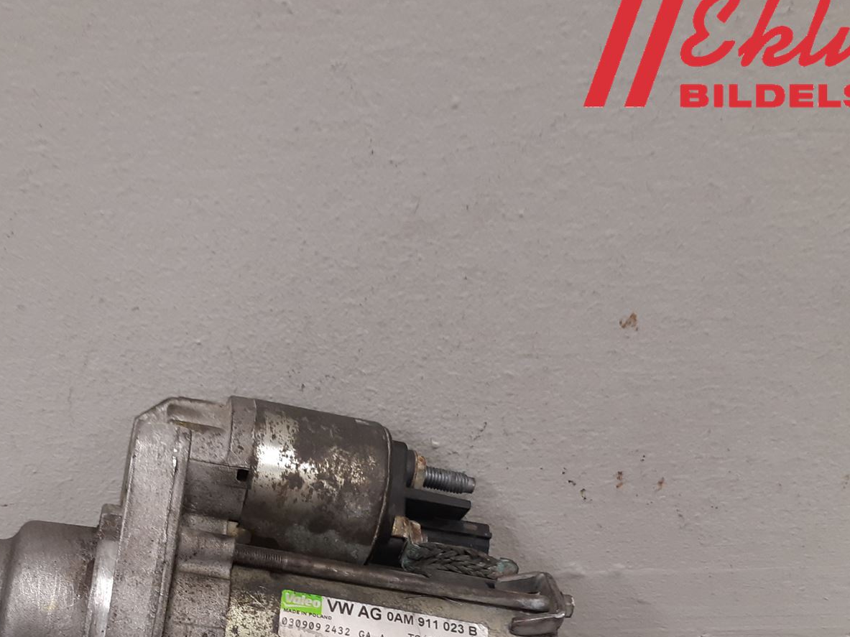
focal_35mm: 45
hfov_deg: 41.6
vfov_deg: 31.1
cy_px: 537
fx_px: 1105
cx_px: 289
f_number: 1.7
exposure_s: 1/50
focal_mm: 3.93
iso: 125
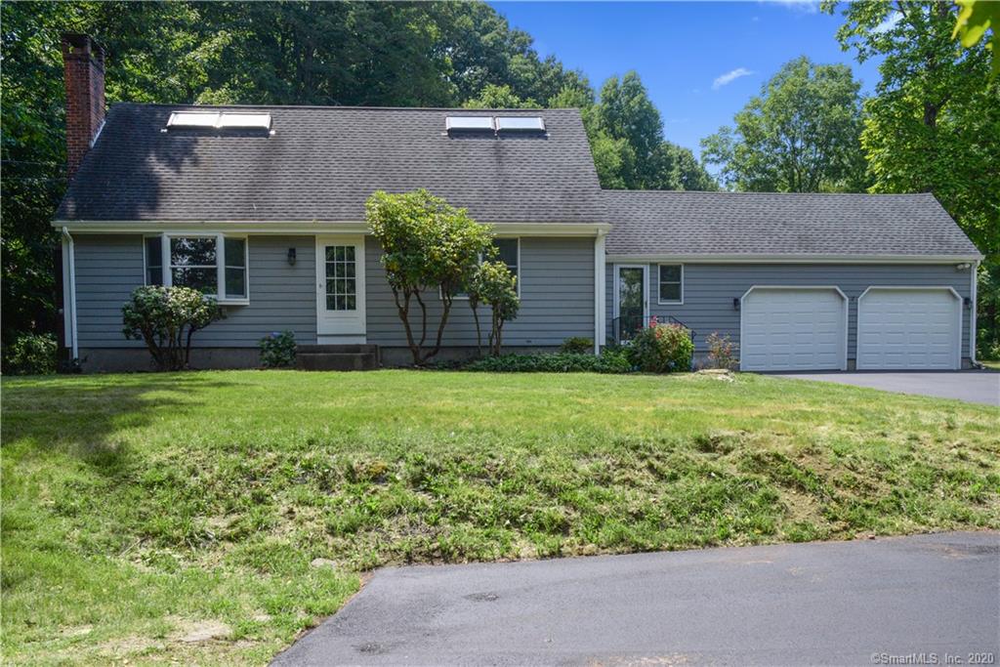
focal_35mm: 34
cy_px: 334
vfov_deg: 38.9
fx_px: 945
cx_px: 500
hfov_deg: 55.8
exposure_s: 1/2000
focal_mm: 34
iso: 1600
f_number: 7.1
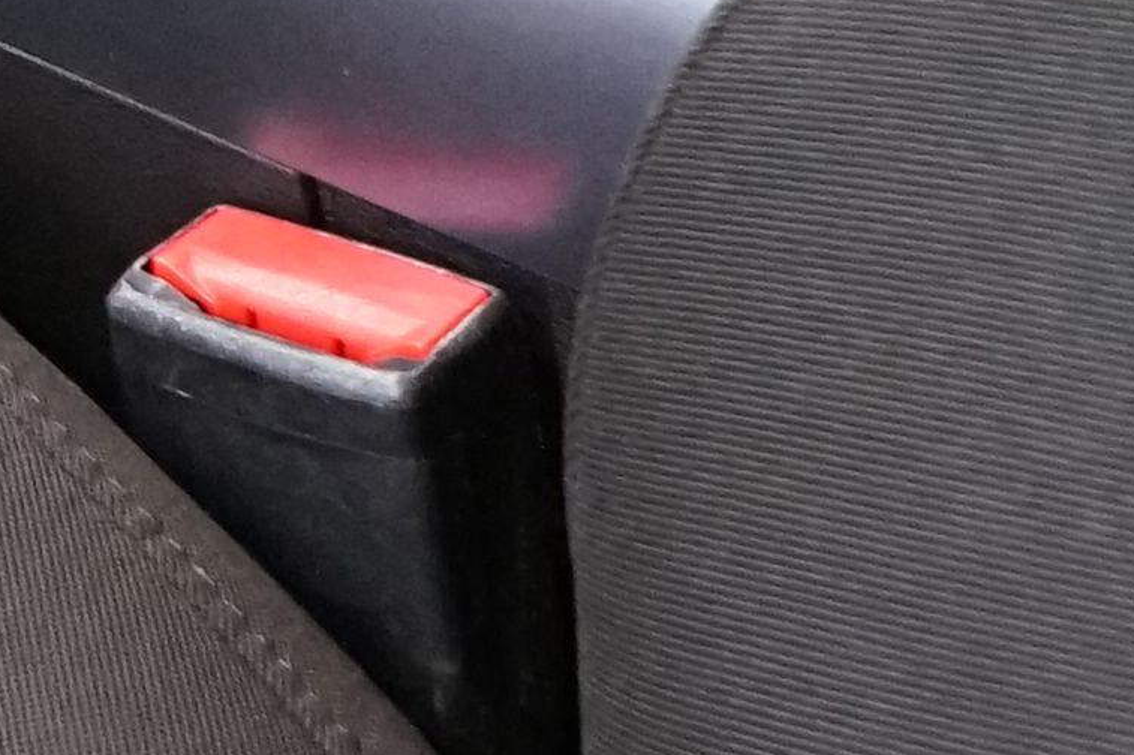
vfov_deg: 5.6
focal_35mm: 230
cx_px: -1387
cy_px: -1506
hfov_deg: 8.4
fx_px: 7241
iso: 3200
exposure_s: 1/15
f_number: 5
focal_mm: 29
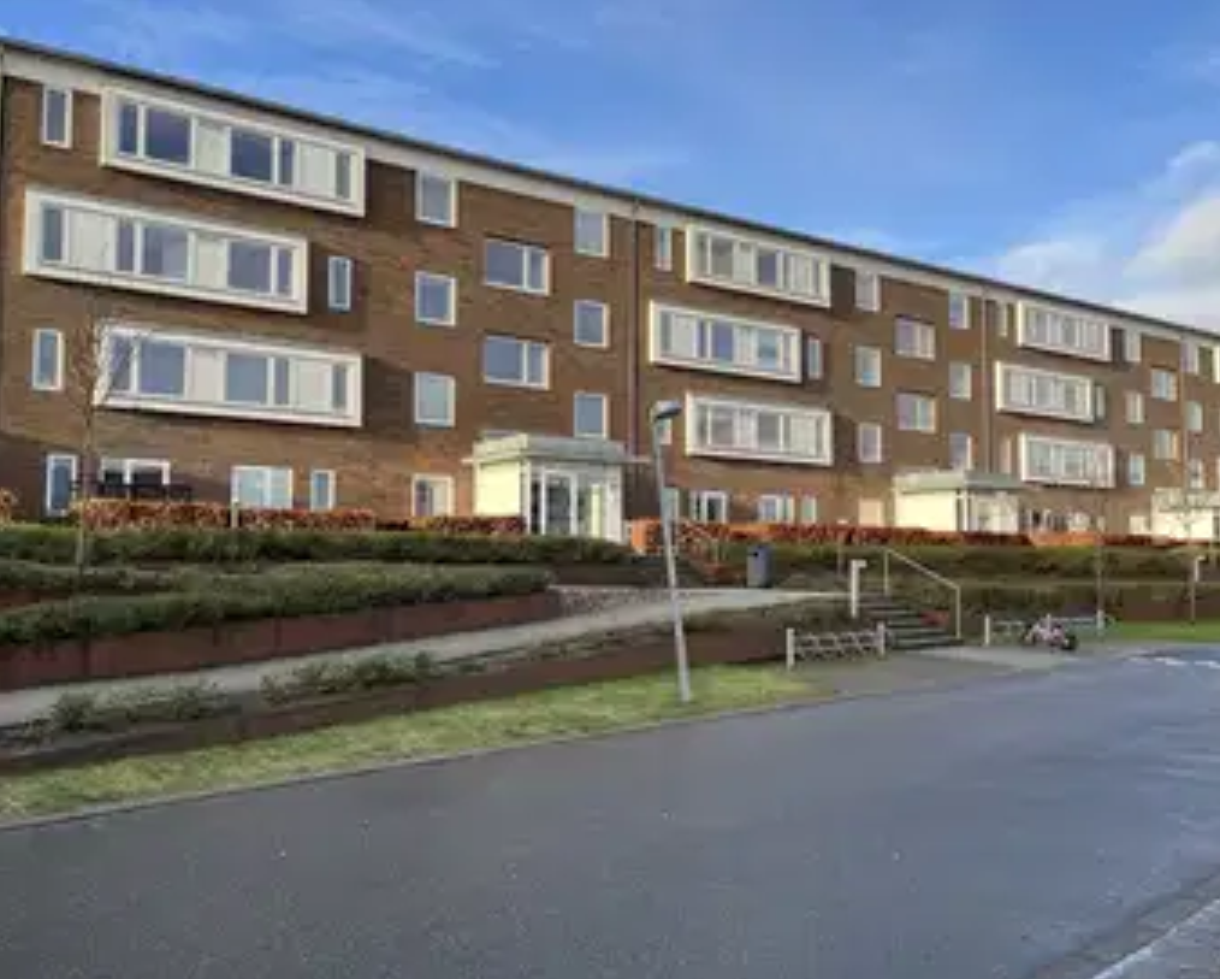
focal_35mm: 28
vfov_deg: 51.6
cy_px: 502
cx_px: 554
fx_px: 1012
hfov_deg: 62.1
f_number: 1.6
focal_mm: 5.1
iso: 50
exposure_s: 1/833
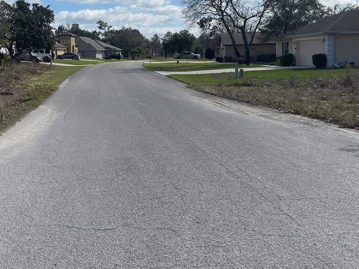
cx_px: 117
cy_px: 76
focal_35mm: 42
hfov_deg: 44.1
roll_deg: +2.9
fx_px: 435
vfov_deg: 33.8
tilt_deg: -4.0
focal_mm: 4.2
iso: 32
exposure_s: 1/6494
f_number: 1.6
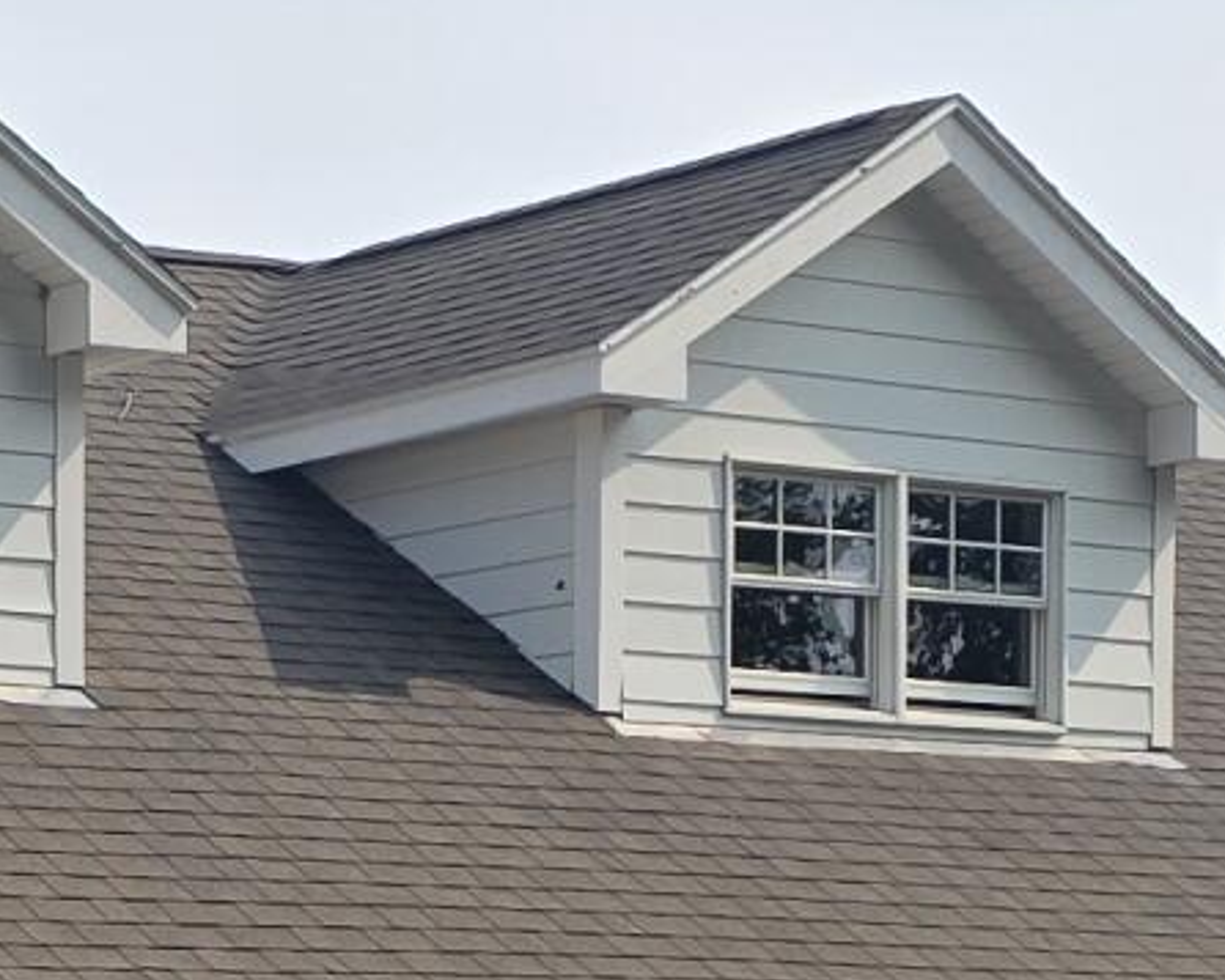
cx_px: -588
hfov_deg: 12.2
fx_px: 5476
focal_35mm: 151
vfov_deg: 9.8
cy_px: 1699
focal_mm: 6.3
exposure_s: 1/4057
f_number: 1.7
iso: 80
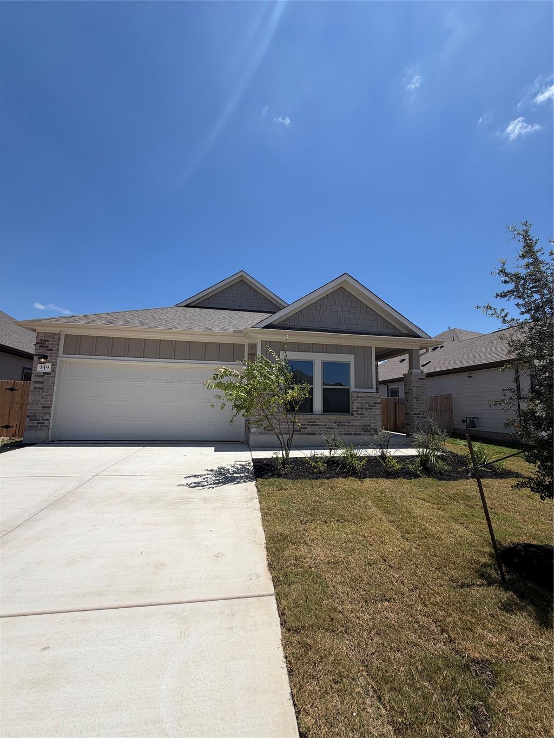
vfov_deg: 102.1
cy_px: 369
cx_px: 277
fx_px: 299
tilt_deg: +9.9
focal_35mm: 14
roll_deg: -2.8
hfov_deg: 85.7
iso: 20
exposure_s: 1/1259
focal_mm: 2.22
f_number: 2.2
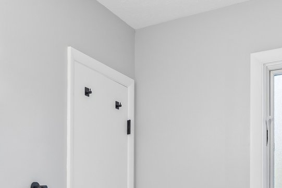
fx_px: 415
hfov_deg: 36.8
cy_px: 215
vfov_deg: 23.7
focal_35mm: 53
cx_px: 79
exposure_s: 1/25
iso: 200
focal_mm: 14
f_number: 5.6
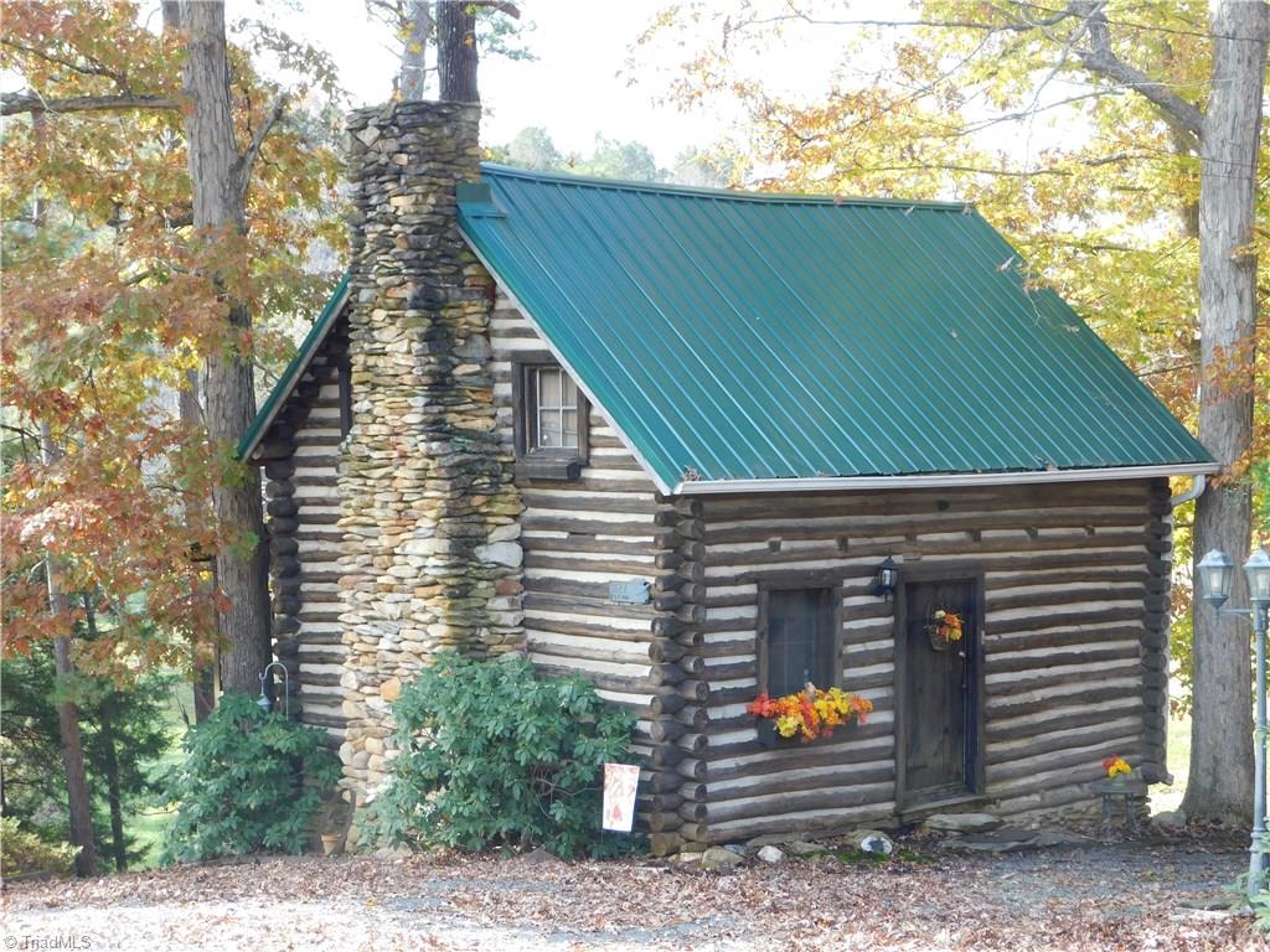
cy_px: 476
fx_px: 2421
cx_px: 635
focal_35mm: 66
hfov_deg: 29.4
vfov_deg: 22.3
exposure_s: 1/80
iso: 125
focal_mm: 11.7
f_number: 4.2
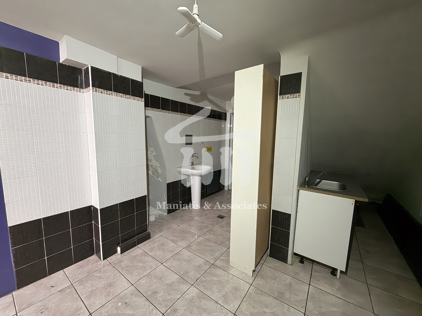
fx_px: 171
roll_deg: -0.5
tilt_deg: -6.3
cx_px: 211
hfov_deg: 102.1
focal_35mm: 14
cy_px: 158
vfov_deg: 85.7
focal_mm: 2.22
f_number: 2.2
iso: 500
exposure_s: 1/40
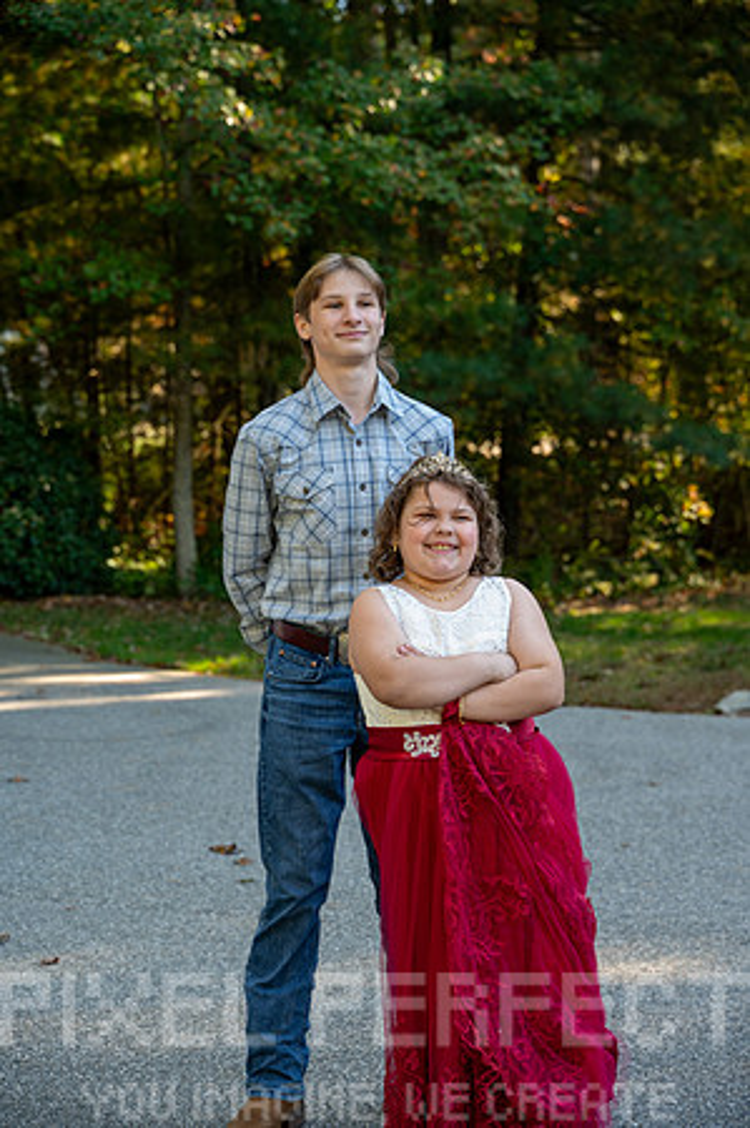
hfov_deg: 18.1
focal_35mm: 75
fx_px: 2349
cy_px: 564
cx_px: 375
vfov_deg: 27.0
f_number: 4.5
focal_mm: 75
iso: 720
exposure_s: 1/200
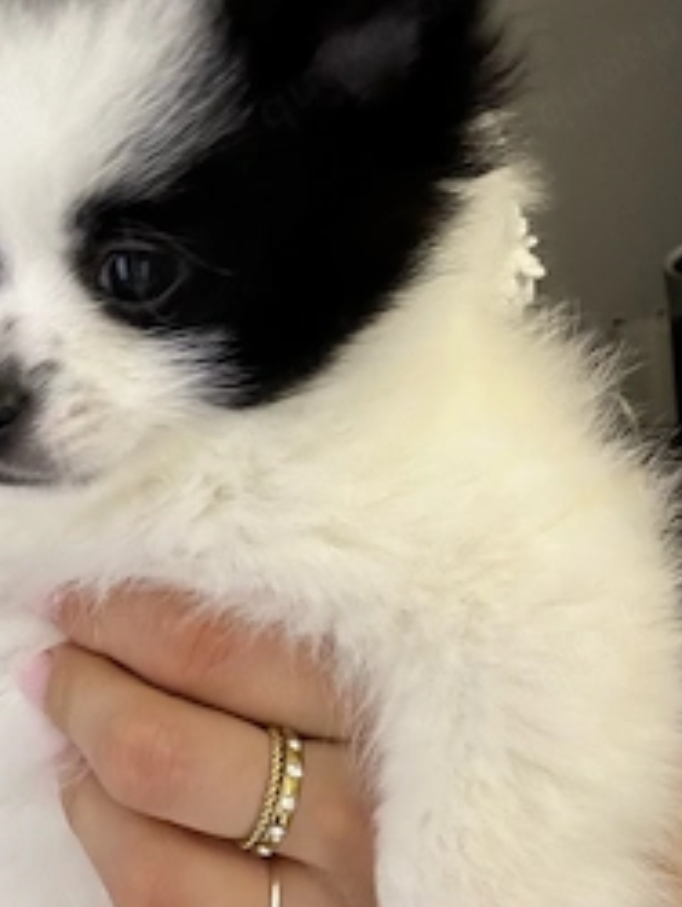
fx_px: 1259
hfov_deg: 29.8
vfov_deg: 39.5
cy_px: 370
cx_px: 163
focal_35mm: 48
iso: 160
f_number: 1.9
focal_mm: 2.69
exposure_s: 1/50
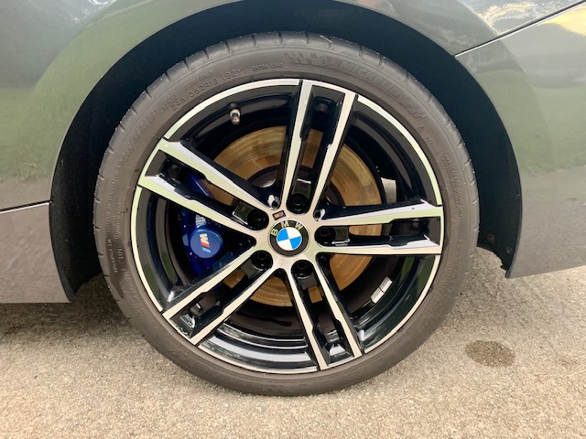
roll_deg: -0.3
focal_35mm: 26
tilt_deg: -19.7
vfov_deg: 53.1
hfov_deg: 67.3
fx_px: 440
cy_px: 220
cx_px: 293
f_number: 1.8
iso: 200
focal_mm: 4.25
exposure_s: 1/60
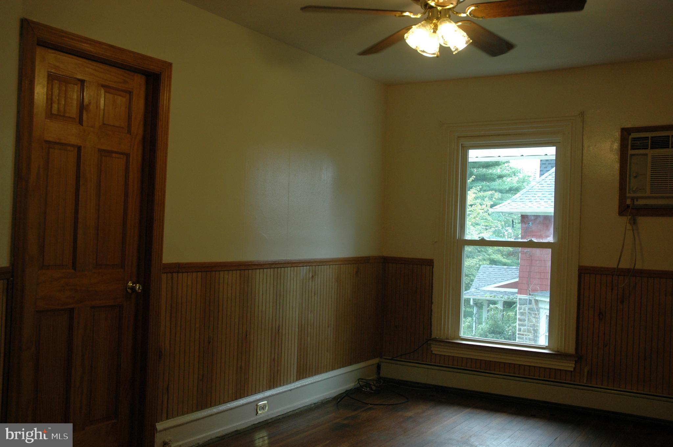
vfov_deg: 35.4
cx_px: 336
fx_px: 700
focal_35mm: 38
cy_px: 224
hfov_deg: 51.3
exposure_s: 1/100
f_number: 5
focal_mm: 25
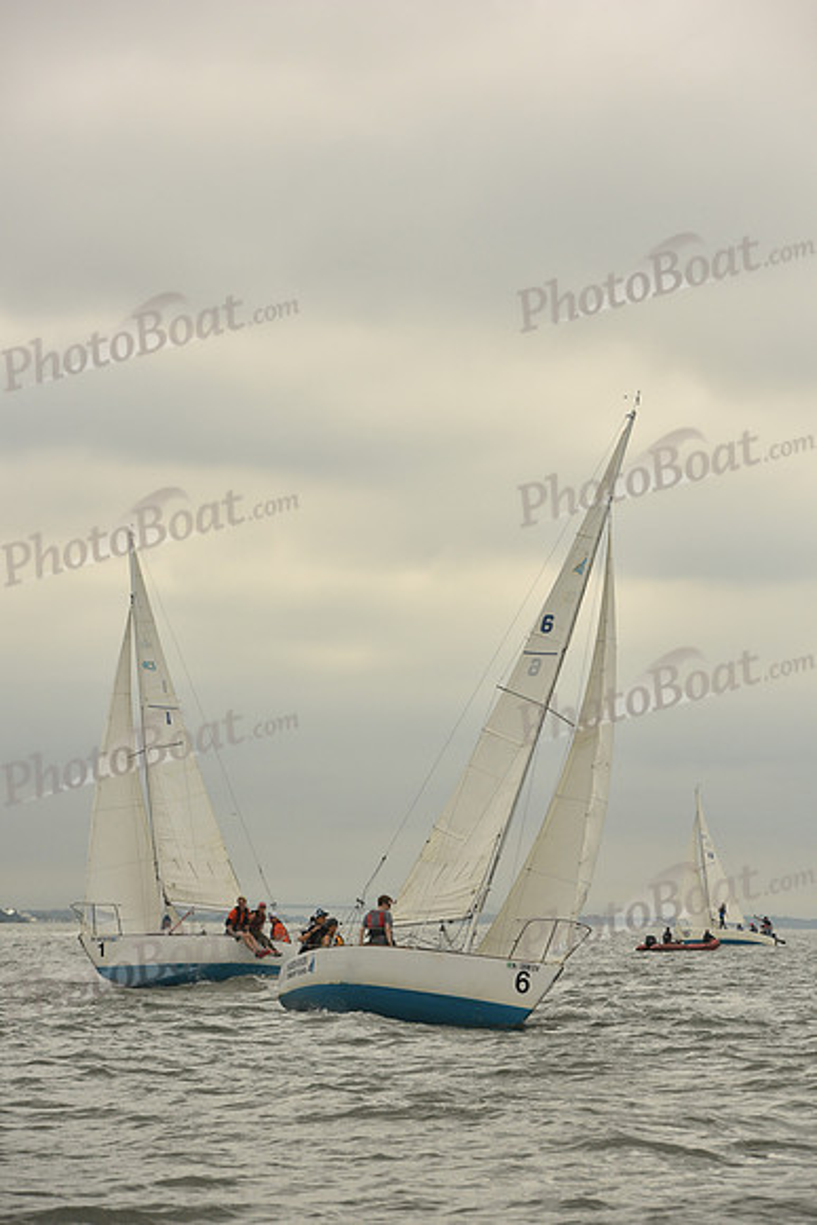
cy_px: 612
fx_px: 4150
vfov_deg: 16.8
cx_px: 408
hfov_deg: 11.2
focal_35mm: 122
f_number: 7.1
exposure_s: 1/1600
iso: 320
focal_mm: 122
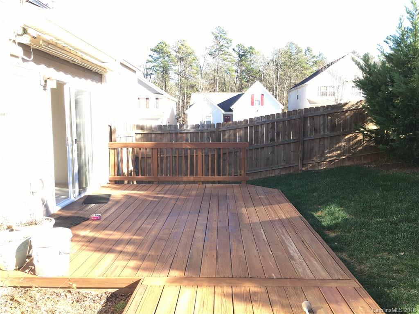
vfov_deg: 48.2
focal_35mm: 29
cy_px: 157
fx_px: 351
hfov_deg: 61.7
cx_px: 210
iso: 25
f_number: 2.2
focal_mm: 4.15
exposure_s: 1/138
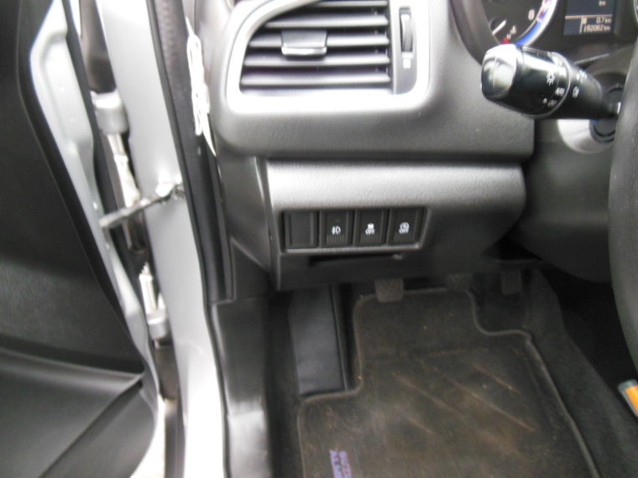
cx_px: 319
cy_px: 239
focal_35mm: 25
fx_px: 461
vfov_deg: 54.9
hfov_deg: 69.4
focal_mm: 4.5
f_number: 3.2
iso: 400
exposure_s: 1/10
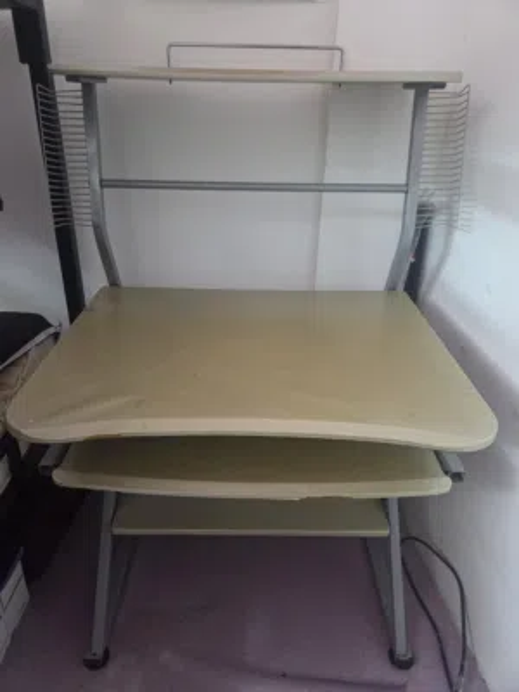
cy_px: 346
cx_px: 260
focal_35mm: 23
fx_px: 460
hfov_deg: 58.9
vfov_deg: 73.9
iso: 1600
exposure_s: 1/100
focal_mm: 5.4
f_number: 1.8
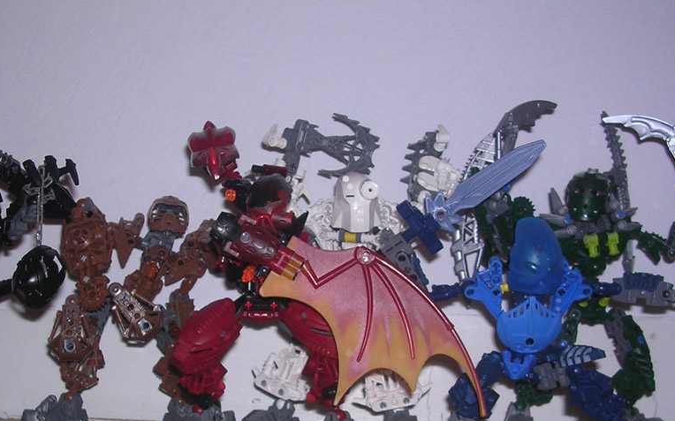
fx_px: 993
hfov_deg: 37.4
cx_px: 278
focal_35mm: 54
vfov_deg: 23.7
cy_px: 318
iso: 100
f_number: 2.8
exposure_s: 1/60.1
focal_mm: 5.8
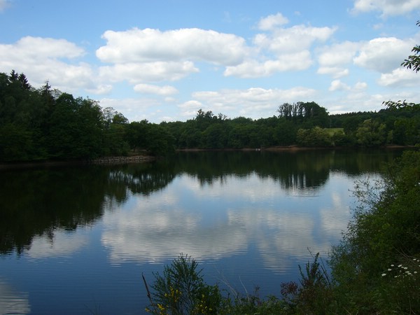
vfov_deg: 40.7
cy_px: 158
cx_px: 210
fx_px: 425
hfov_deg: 52.6
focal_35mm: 35
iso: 50
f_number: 8
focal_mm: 5.8
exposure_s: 1/125
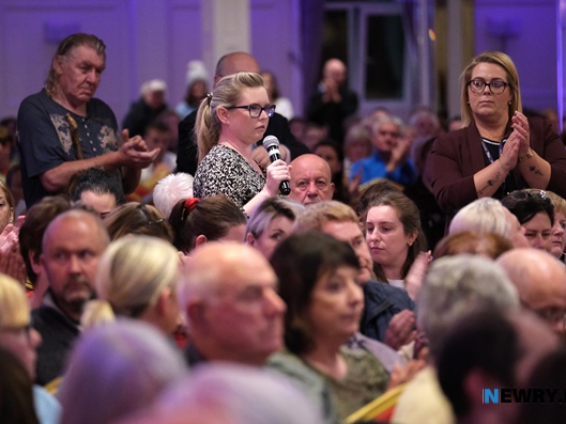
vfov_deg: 6.5
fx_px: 3745
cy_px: 211
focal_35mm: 229
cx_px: 284
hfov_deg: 8.6
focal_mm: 140
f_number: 2.8
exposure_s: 1/105
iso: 6400
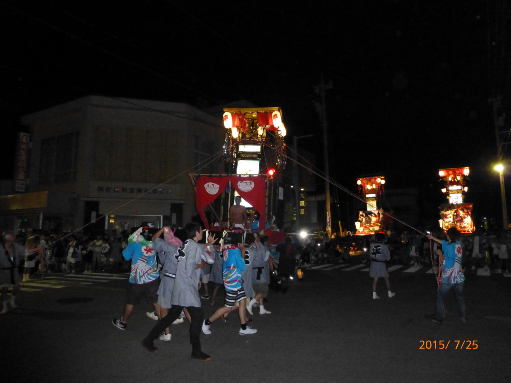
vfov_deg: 56.8
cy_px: 192
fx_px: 354
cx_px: 256
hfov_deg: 71.6
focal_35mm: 24
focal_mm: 4.3
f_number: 3.3
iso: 1600
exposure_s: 1/60
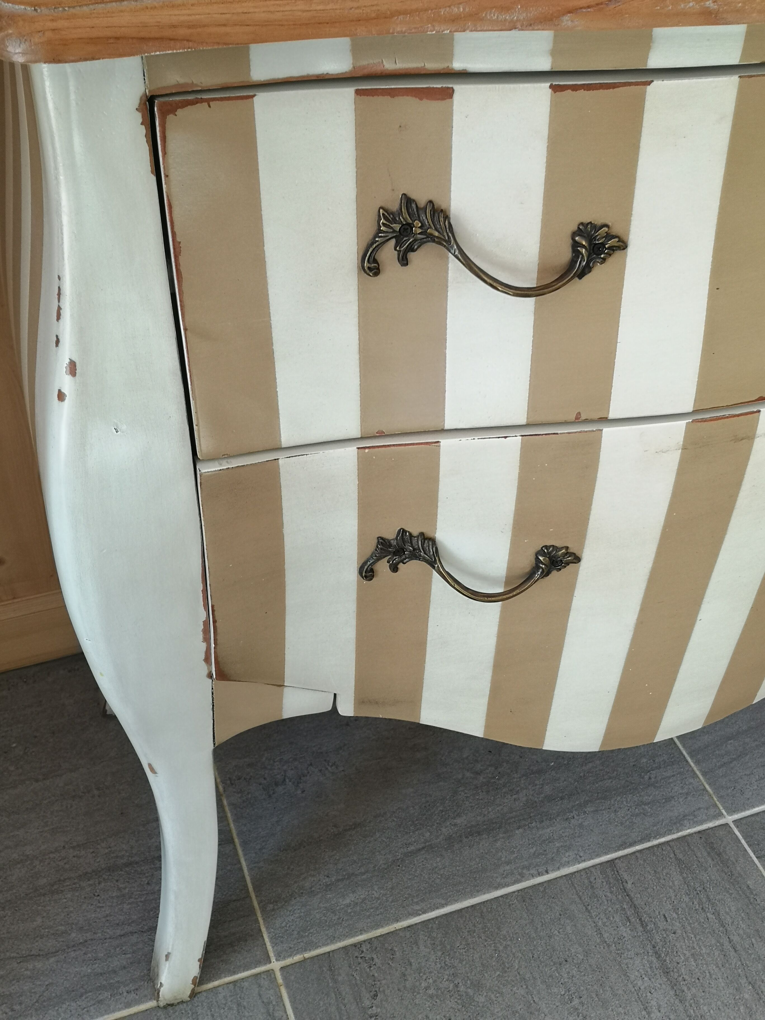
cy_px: 510
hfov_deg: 36.8
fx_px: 1149
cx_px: 382
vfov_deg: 47.9
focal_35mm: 39
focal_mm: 5.58
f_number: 1.8
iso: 100
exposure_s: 1/100
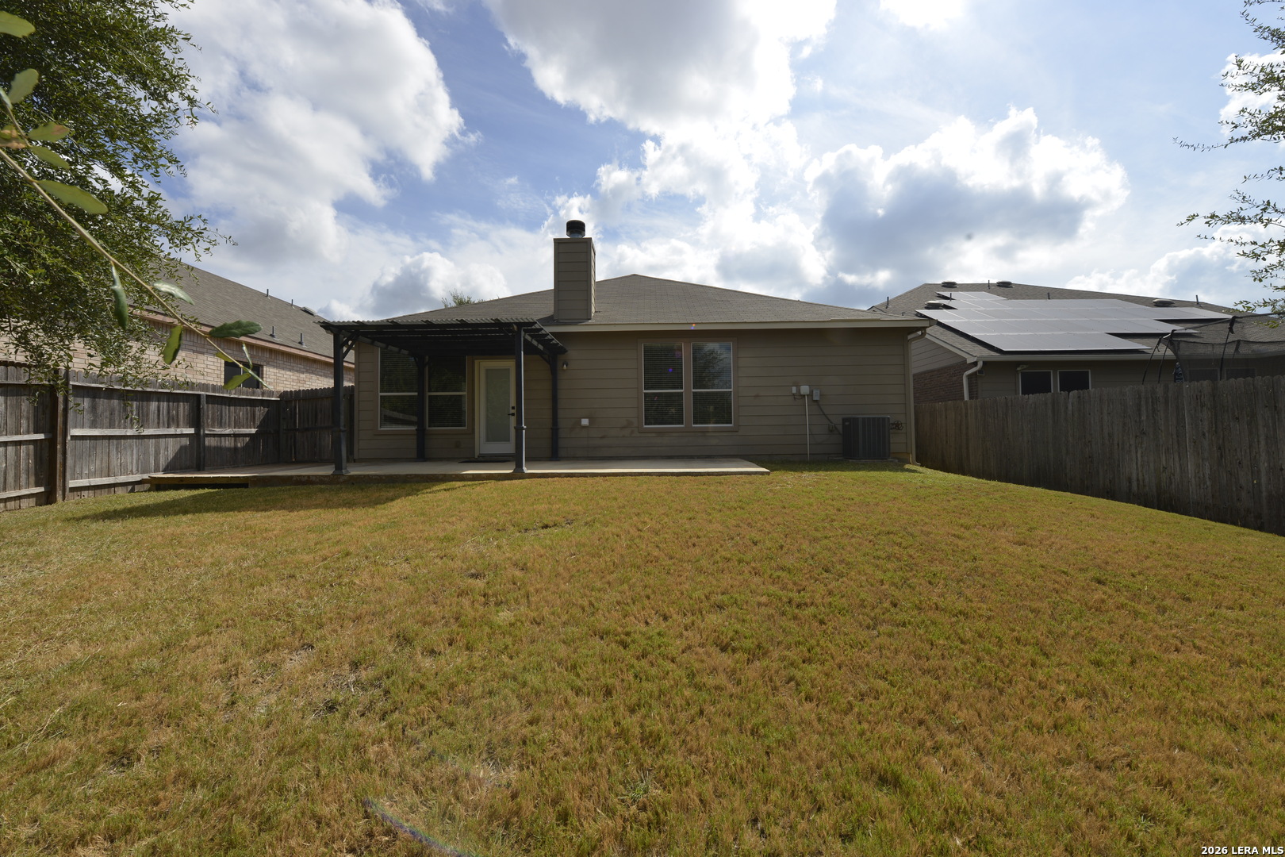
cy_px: 428
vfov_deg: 81.2
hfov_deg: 104.3
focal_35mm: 14
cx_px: 642
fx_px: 500
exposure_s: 1/250
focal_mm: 14
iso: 125
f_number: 11
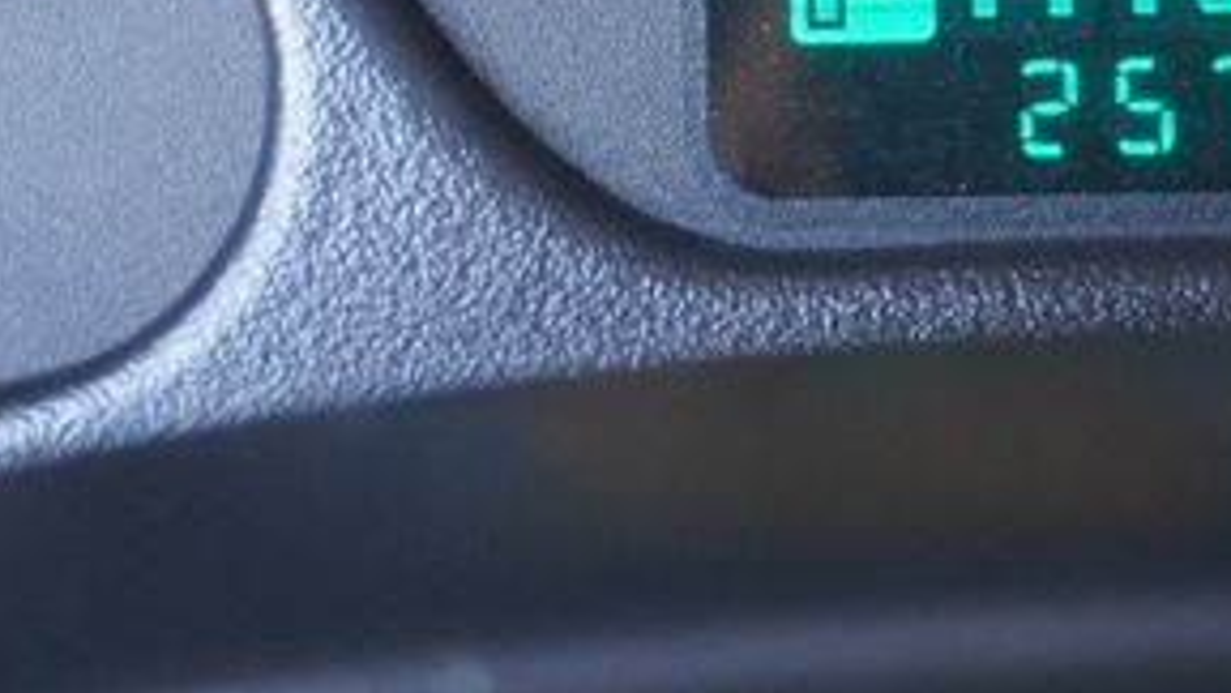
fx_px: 4673
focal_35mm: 143
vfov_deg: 8.4
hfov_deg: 14.8
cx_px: 1218
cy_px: 38
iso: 2500
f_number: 5.6
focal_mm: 41
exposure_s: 1/80
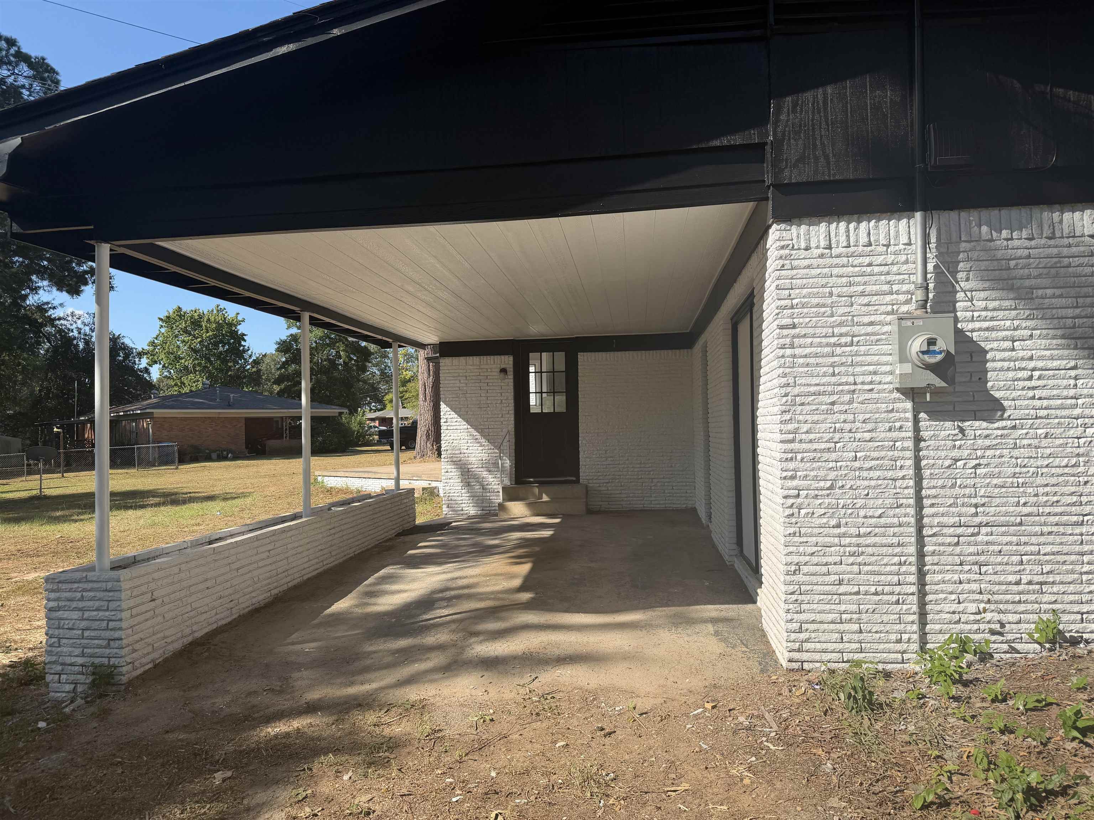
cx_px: 547
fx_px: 758
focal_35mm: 24
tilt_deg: +2.0
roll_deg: +1.8
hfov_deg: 71.6
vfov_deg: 56.8
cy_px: 410
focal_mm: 6.76
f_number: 1.78
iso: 80
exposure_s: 1/3759
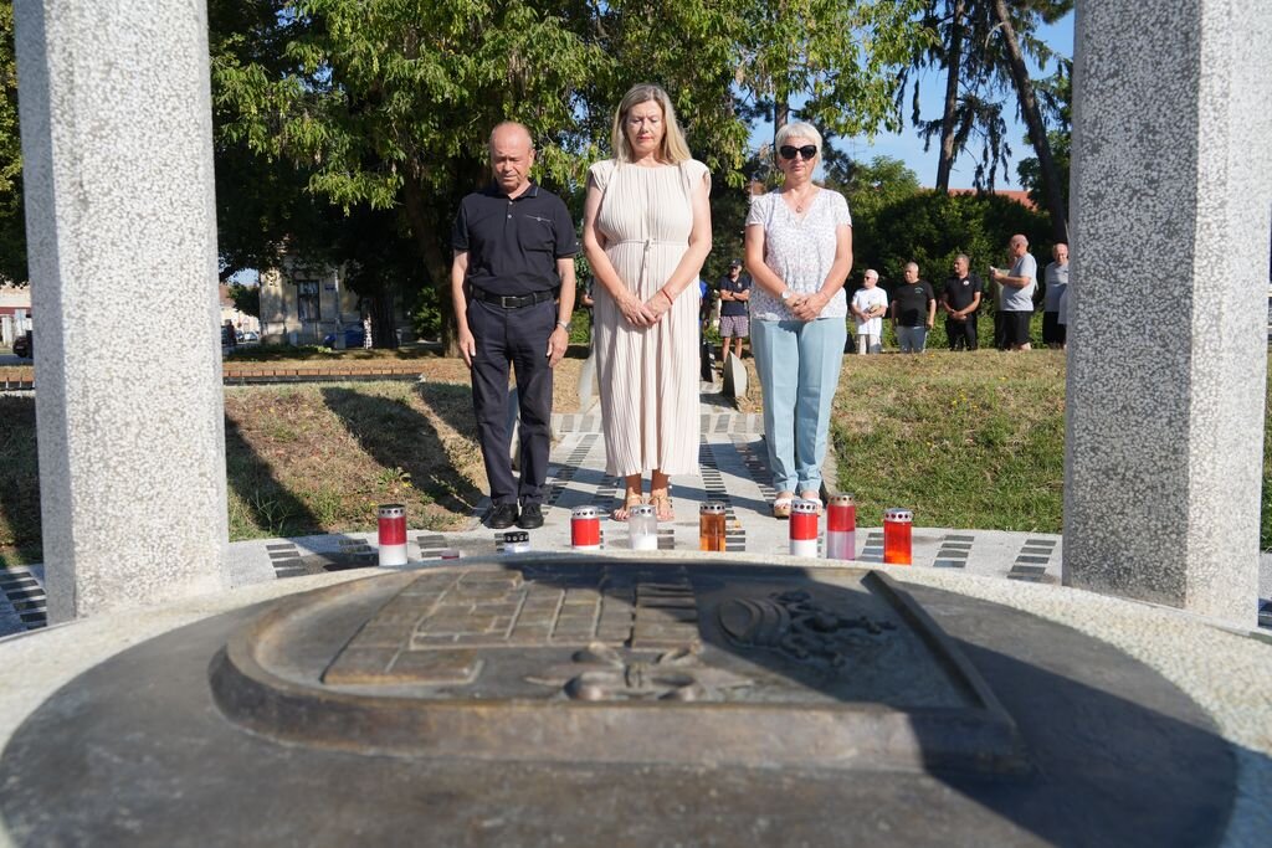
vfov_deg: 43.6
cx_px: 636
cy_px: 424
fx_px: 1060
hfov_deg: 61.9
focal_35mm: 30
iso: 100
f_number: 8
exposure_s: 1/200
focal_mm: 30
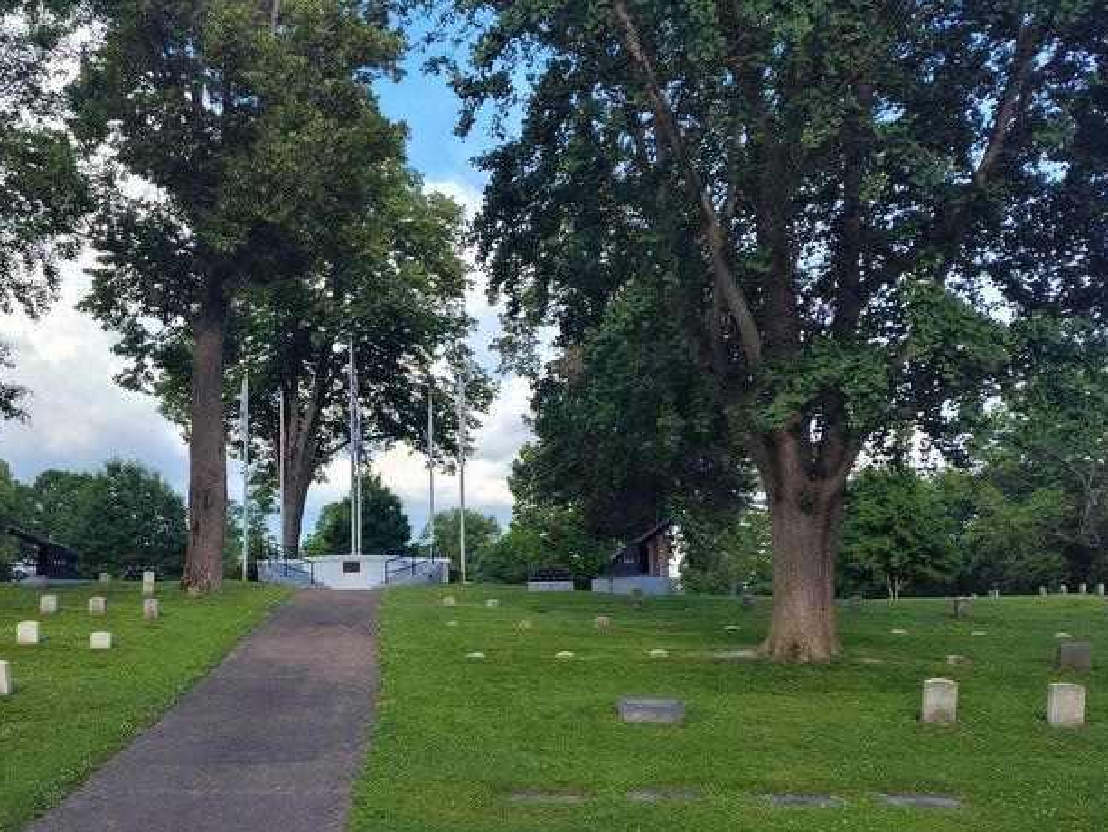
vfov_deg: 46.2
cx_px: 396
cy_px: 541
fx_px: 960
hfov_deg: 59.0
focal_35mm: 30
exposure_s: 1/899
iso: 100
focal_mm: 5.56
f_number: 1.8
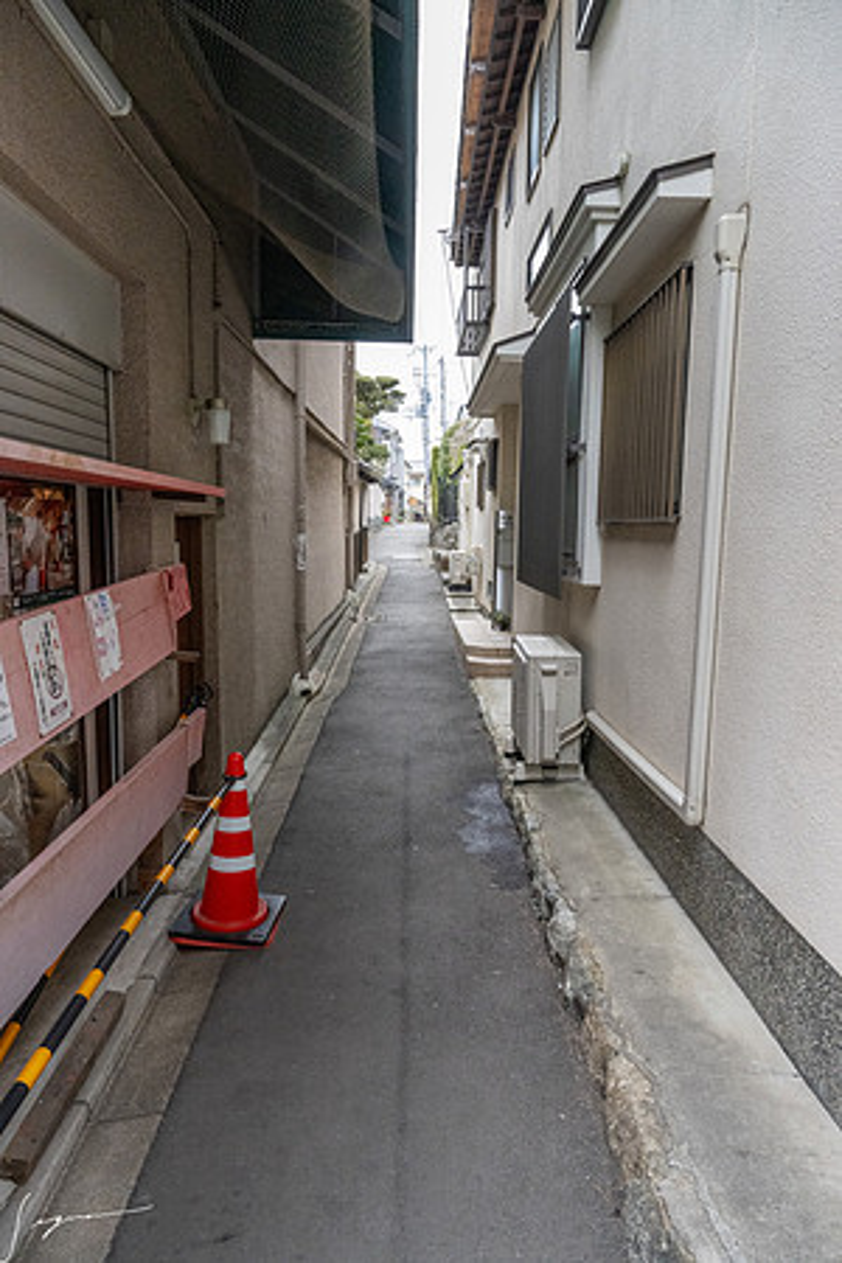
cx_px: 421
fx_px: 842
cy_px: 632
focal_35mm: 24
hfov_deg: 53.1
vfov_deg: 73.7
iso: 3600
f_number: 8
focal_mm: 24
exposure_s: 1/500
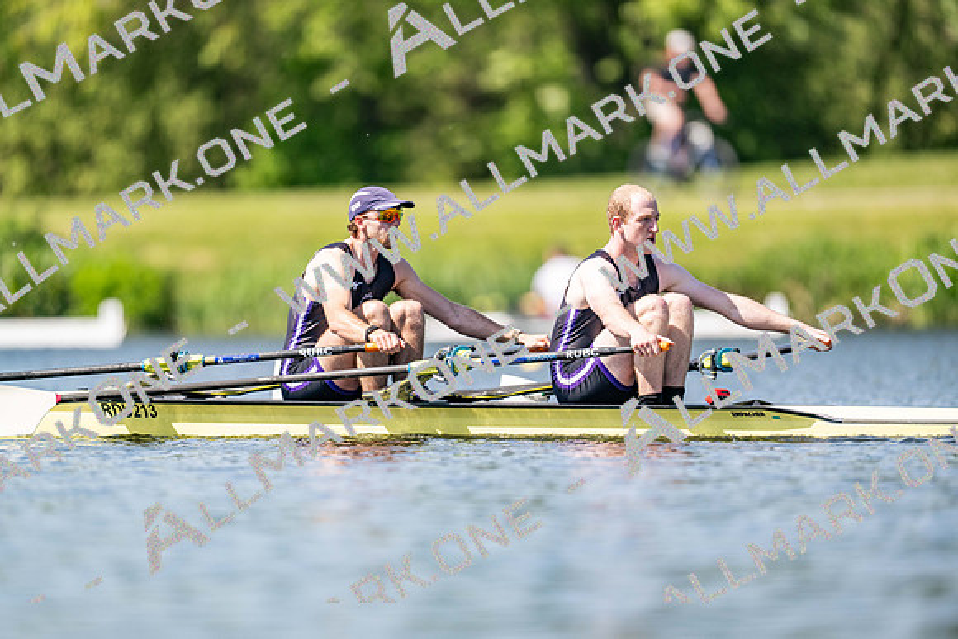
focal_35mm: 600
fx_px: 15970
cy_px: 320
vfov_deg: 2.3
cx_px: 479
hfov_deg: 3.4
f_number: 4
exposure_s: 1/2500
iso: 360
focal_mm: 600
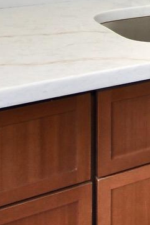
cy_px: -98
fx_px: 531
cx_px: 252
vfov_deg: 20.8
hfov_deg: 14.5
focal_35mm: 85
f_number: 4
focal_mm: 10
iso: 100
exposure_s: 1/60
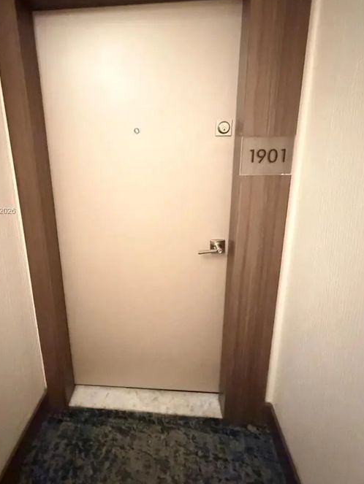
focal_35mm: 18
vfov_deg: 87.3
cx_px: 153
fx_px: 252
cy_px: 211
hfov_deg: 71.2
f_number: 2.2
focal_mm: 2.22
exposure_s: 1/24
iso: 2500
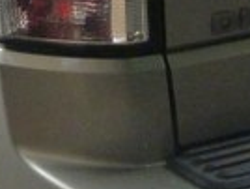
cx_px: 241
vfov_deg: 9.4
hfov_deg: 13.1
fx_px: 1078
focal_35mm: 149
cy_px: -187
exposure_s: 1/60
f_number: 2.8
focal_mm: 4.5
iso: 400
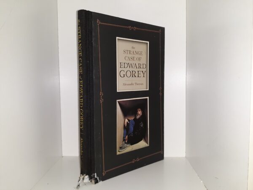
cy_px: 95
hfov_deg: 63.4
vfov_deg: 49.7
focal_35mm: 28
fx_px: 205
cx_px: 126
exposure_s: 1/120
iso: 50
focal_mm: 3.7
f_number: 1.7
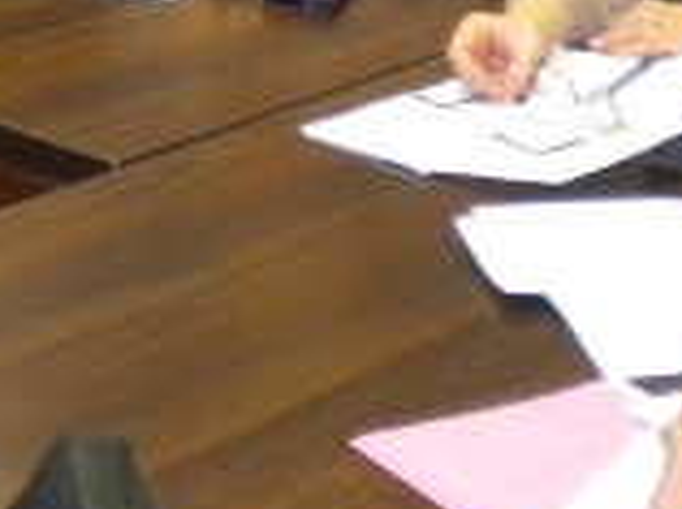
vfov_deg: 9.9
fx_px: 2793
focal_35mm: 142
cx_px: -82
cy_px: -393
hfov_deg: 13.6
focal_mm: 6.3
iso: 400
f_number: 3.1
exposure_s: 1/30
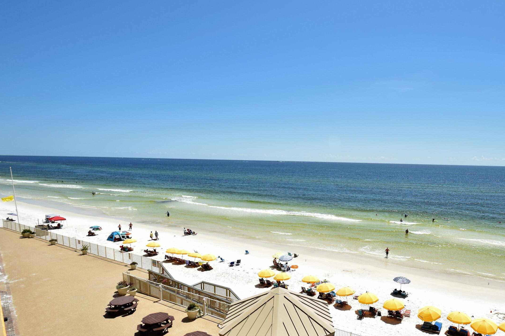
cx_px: 325
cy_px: 200
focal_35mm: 21
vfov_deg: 59.1
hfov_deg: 79.2
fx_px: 295
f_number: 11
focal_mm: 10
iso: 200
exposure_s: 1/500
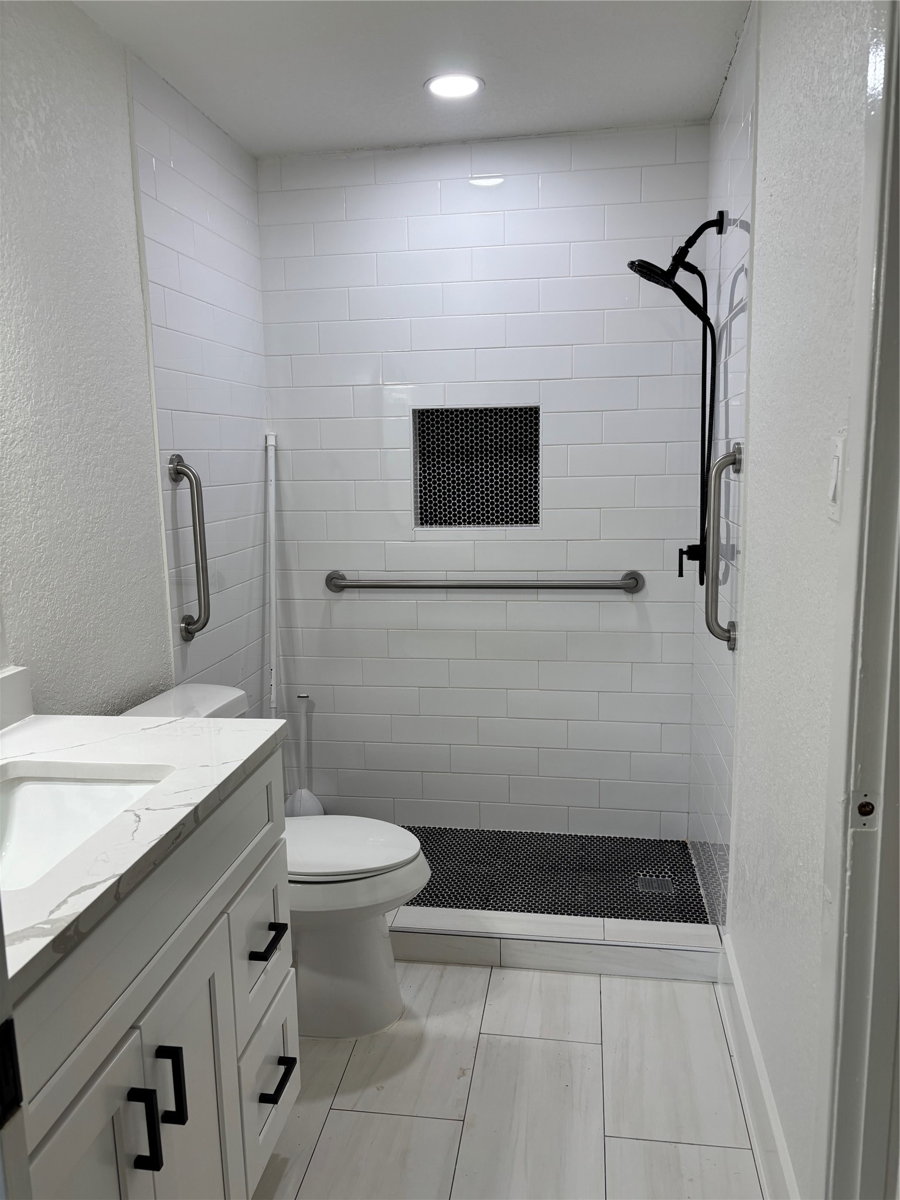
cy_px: 600
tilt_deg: -9.2
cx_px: 450
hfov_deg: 53.1
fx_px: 901
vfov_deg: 67.3
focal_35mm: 26
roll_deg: +1.0
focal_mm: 5.96
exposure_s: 1/120
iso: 64
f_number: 1.6
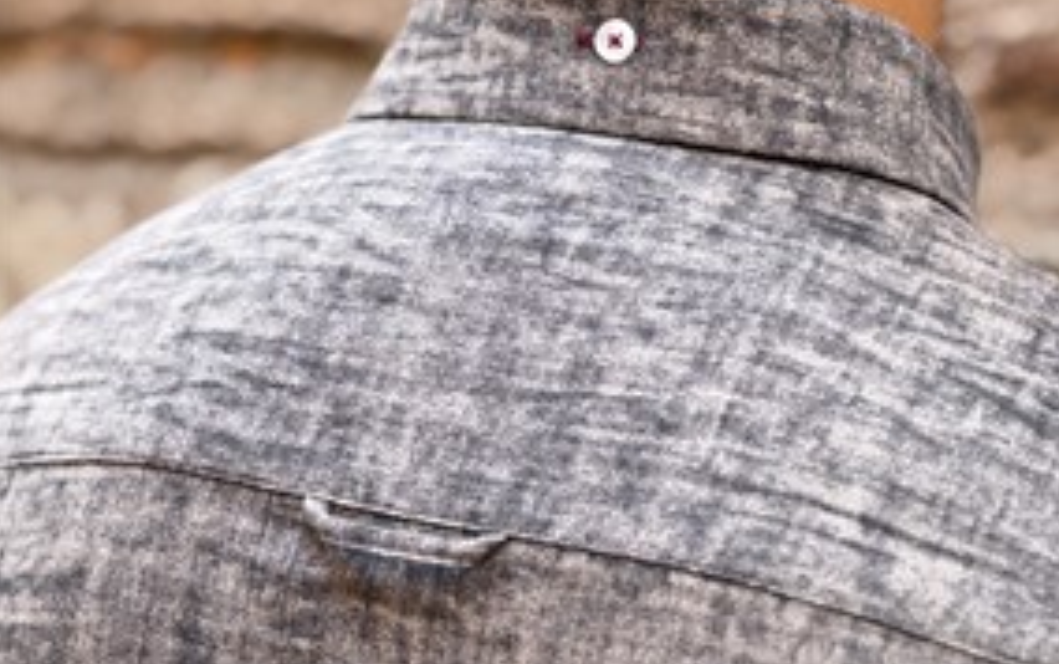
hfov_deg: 27.8
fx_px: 2137
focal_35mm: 74
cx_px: 567
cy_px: 498
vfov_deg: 17.5
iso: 50
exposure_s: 1/222
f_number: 1.78
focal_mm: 6.76
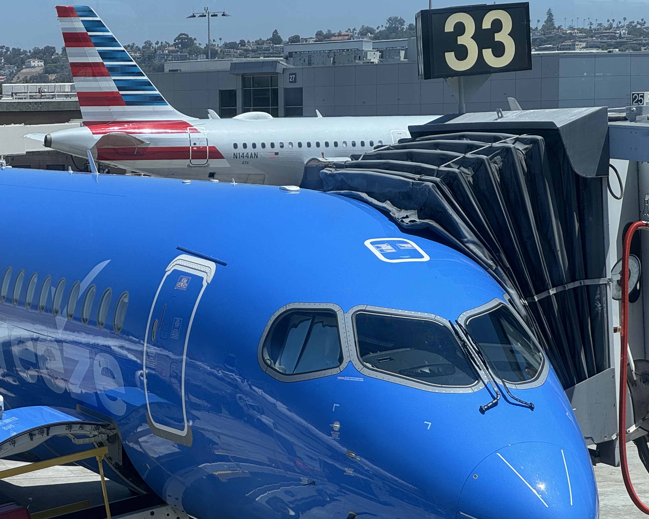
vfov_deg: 13.2
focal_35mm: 117
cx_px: 158
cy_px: 349
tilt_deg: -7.5
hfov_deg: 16.3
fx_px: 2247
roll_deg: +1.3
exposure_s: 1/461
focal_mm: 9
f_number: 2.8
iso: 25
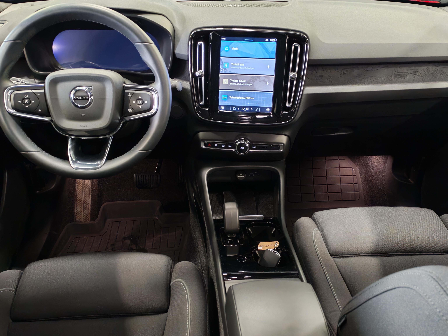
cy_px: 168
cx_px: 224
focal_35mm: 33
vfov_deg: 42.9
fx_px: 427
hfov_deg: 55.4
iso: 1600
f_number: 1.9
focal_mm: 6.12
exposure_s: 1/50
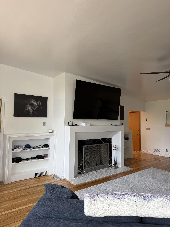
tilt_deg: +2.8
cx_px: 85
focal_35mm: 24
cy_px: 114
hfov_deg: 56.8
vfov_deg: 71.6
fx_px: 157
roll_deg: -0.4
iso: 50
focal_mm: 6.76
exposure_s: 1/130
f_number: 1.78
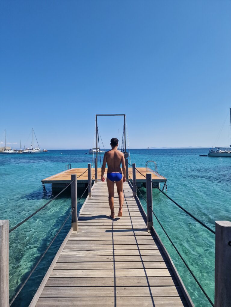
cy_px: 154
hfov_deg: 58.9
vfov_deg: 73.9
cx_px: 116
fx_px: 205
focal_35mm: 23
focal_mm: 6.4
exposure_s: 1/1832
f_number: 1.8
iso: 50
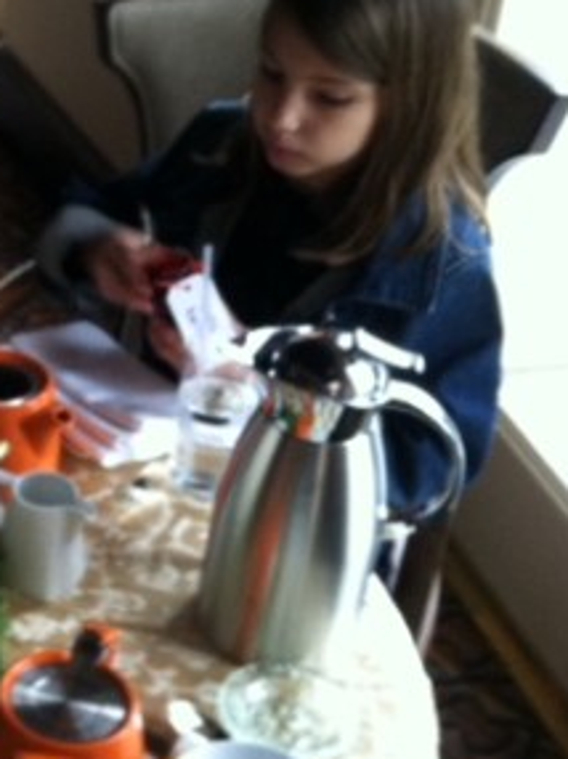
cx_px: -244
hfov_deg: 17.5
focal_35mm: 77
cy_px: 361
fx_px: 1687
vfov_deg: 25.4
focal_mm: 3.85
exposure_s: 1/15
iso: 125
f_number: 2.8
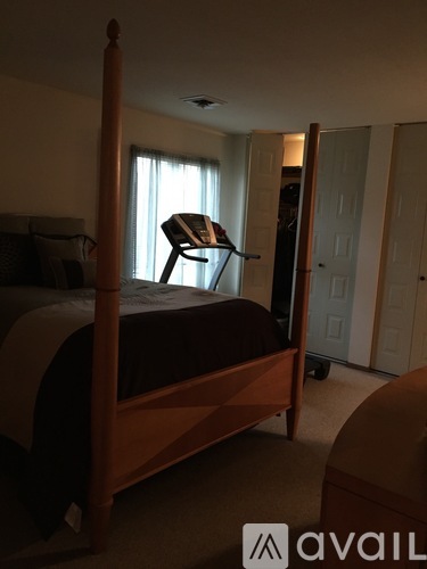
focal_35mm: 29
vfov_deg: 61.7
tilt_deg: -7.0
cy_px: 284
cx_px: 214
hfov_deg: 48.2
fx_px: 477
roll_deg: -3.3
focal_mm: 4.15
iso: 250
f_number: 2.2
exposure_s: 1/15
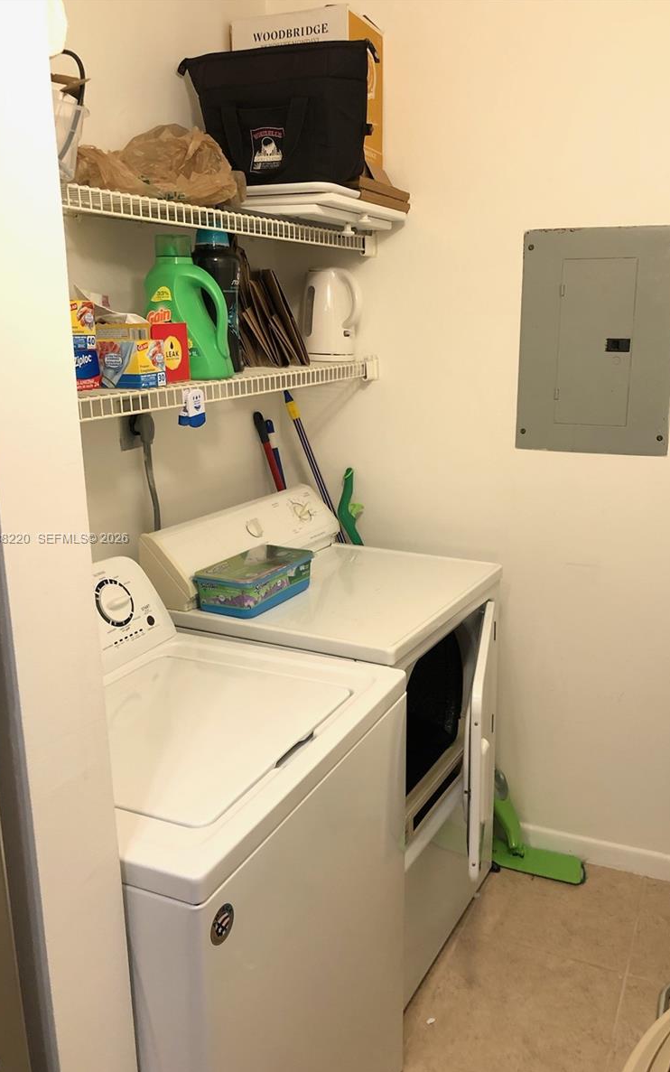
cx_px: 368
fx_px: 876
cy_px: 539
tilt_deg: -14.6
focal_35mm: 30
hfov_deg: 41.8
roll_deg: +0.5
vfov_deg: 62.9
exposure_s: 1/15
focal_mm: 4
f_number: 1.8
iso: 64
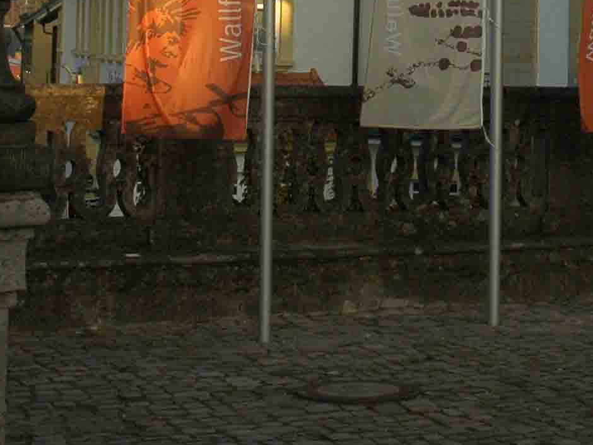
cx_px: 590
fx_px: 2133
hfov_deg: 15.5
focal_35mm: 125
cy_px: -134
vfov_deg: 11.6
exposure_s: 1/250
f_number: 10
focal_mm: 27
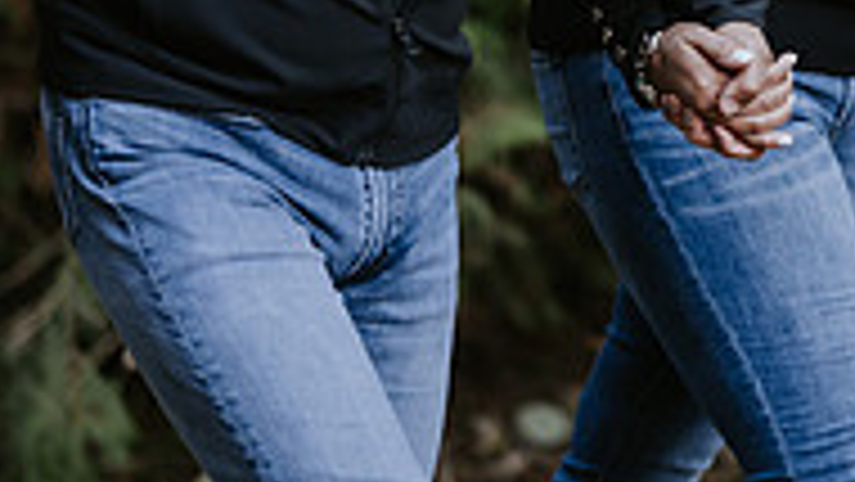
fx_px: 6168
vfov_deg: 4.4
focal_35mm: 272
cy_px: -360
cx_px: 828
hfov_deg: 7.9
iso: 800
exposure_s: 1/800
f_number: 1.8
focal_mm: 85
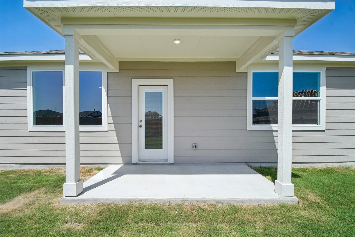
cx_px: 178
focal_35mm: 15
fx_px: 148
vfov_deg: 77.3
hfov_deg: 100.4
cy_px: 118
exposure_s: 1/1000
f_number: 8
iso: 400
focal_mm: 10
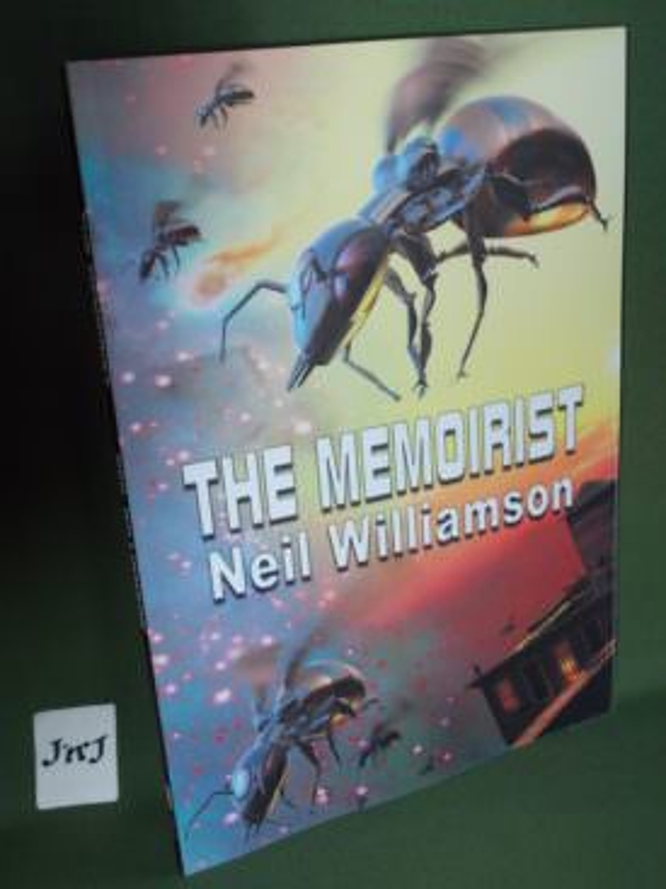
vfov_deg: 43.9
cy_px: 444
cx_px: 333
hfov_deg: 33.6
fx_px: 1104
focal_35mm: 43
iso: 200
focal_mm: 6.1
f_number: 3.3
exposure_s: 1/30
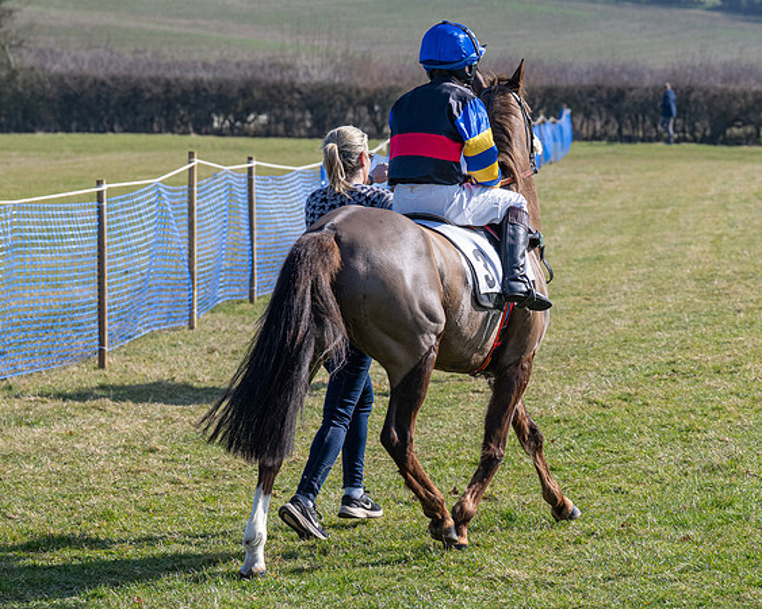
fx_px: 4321
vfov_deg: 8.1
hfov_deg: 10.1
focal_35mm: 192
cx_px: 483
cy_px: 243
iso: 200
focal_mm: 93
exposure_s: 1/1250
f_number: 5
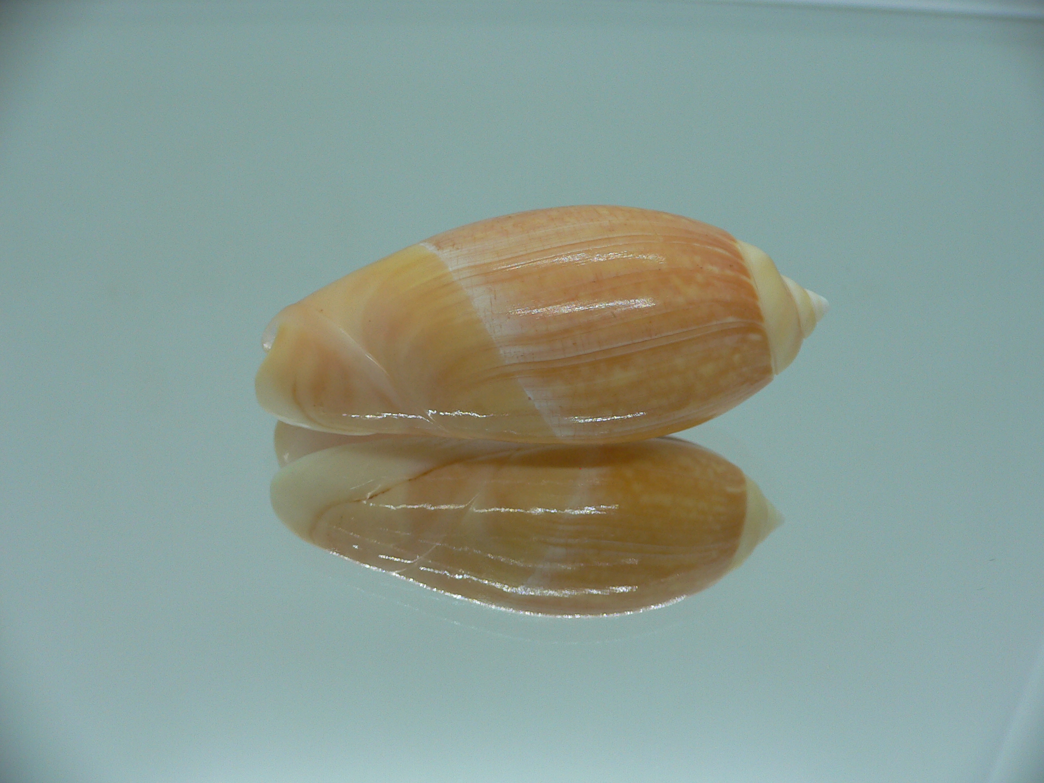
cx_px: 522
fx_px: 1056
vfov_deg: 40.7
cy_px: 392
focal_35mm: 35
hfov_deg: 52.6
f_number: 2.8
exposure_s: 1/60
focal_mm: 4.6
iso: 80
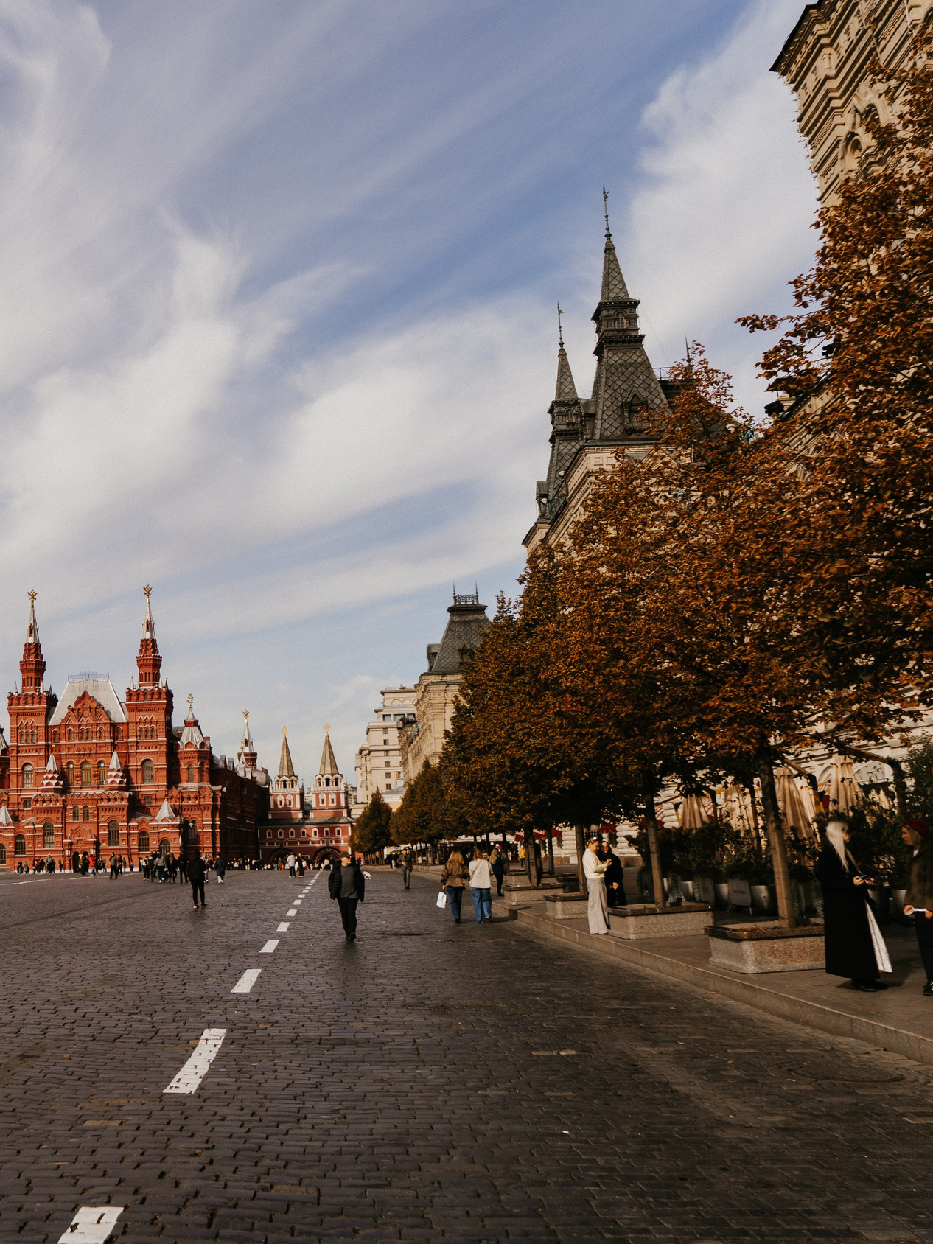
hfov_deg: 39.3
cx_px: 204
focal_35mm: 35
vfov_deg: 52.6
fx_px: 1258
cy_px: 628
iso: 100
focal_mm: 24
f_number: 4
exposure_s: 1/500
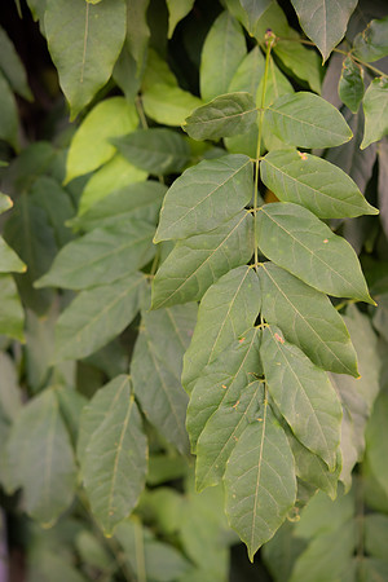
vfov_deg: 33.4
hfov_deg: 22.6
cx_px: 194
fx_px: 970
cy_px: 291
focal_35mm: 60
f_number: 4.5
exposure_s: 1/100
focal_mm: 60
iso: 500
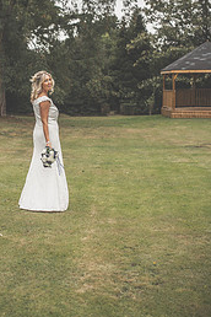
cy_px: 129
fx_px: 536
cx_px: 52
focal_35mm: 61
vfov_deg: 32.8
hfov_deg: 22.1
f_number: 2.2
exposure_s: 1/320
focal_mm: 35
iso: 100
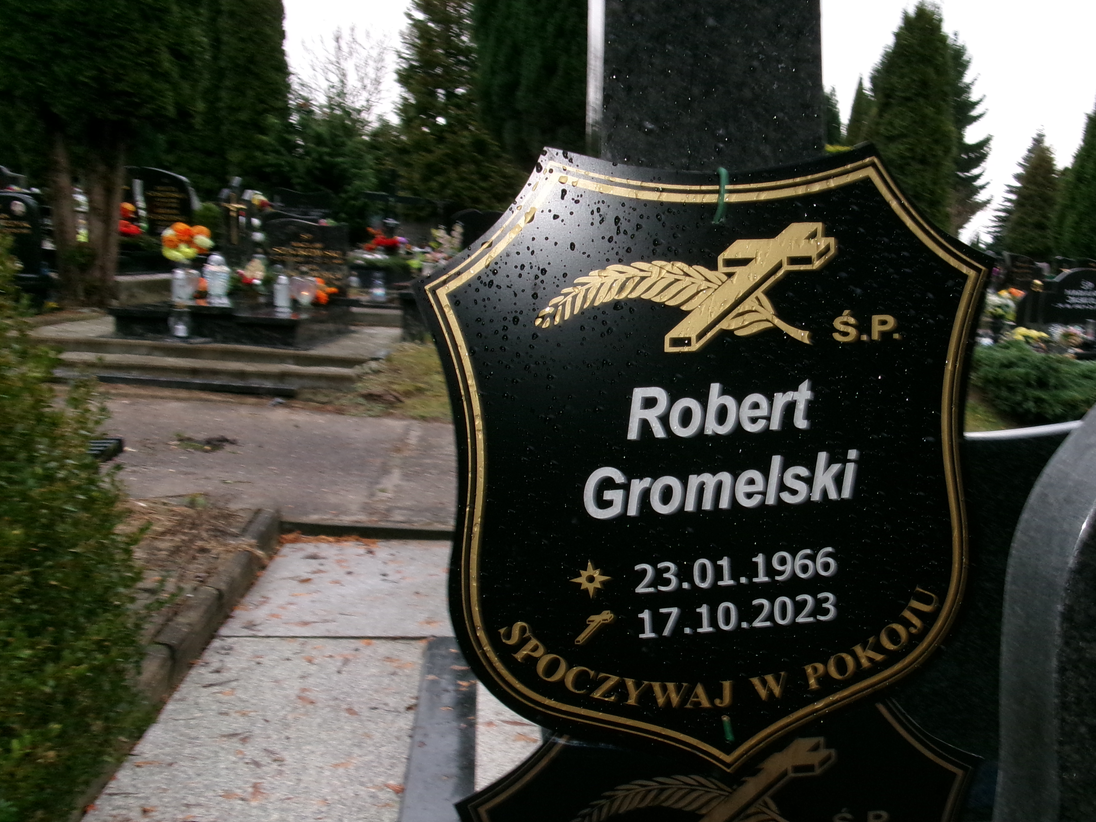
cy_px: 482
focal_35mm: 36
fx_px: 1140
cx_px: 695
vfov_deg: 39.5
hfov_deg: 50.8
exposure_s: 1/34
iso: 200
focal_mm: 5.1
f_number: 3.9
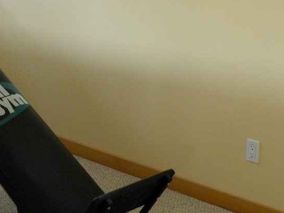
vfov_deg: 18.8
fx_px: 640
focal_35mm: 78
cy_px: 63
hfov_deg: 24.9
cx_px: 92
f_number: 3.2
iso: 334
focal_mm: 7.4
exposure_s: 1/60
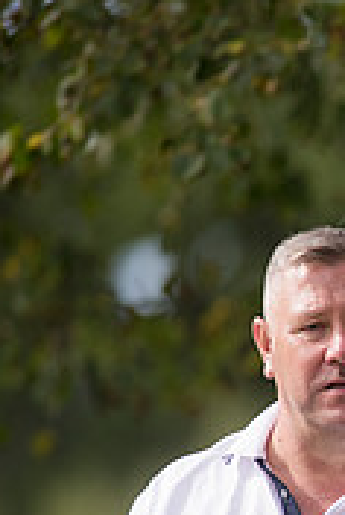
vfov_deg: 2.1
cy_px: 540
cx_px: 795
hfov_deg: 1.4
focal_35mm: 987
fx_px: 14132
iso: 320
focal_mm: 300
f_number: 4
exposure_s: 1/2500
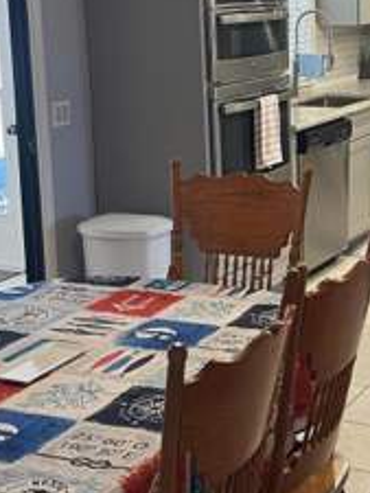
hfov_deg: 19.5
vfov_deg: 26.3
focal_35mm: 74
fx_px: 1054
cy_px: 195
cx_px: 339
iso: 160
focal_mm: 4.2
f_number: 1.6
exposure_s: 1/60
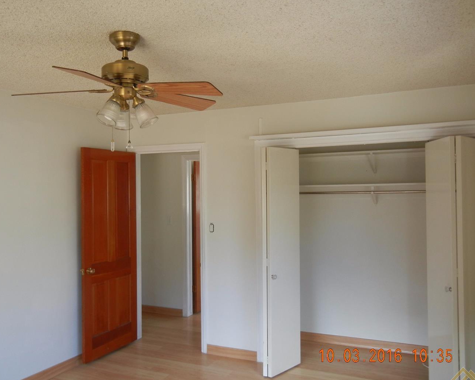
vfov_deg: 43.4
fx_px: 478
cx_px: 212
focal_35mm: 34
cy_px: 192
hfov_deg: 52.7
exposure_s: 1/32.7
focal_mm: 5.4
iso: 160
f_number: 3.5
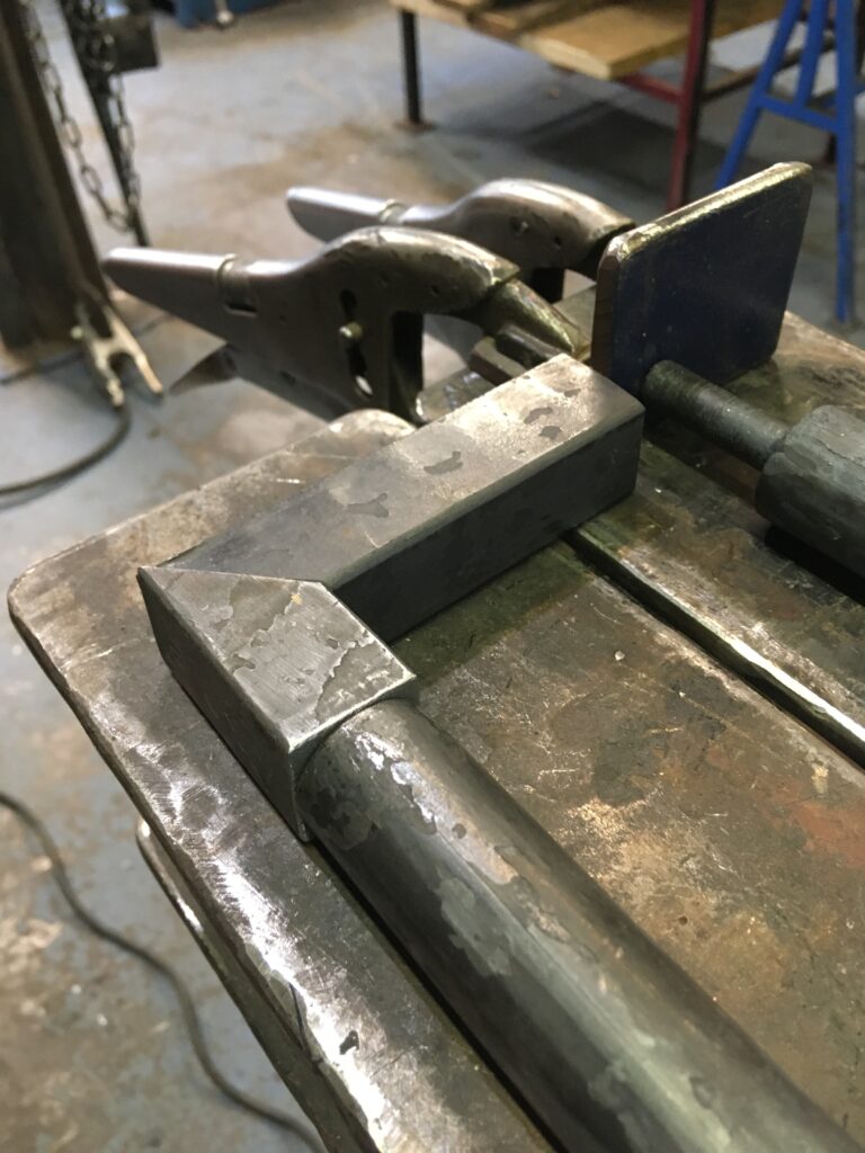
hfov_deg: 48.2
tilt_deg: -45.8
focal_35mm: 29
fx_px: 966
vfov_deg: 61.7
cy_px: 576
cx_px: 432
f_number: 2.2
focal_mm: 4.15
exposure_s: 1/17
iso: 200
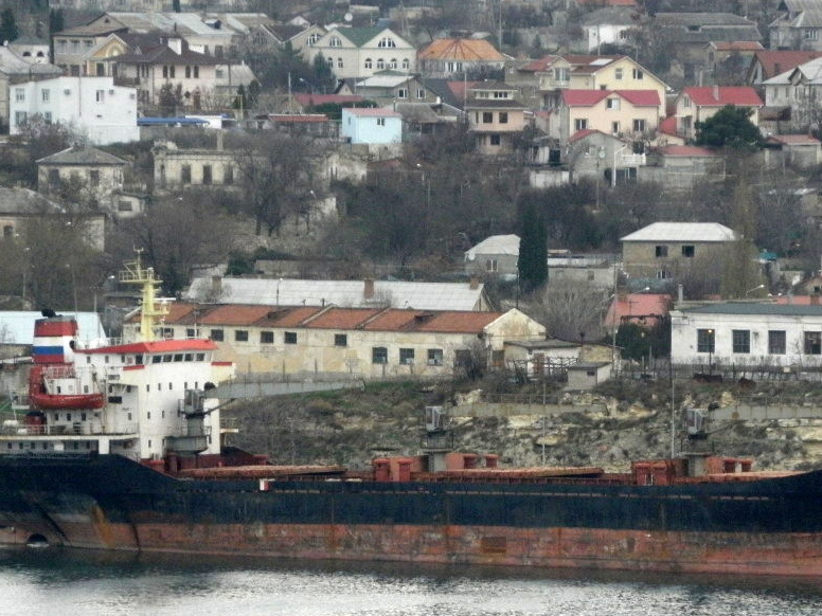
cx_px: 539
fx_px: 23533
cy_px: 451
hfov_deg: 2.0
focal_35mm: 991
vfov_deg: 1.5
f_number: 5
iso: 320
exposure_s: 1/160
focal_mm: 107.09
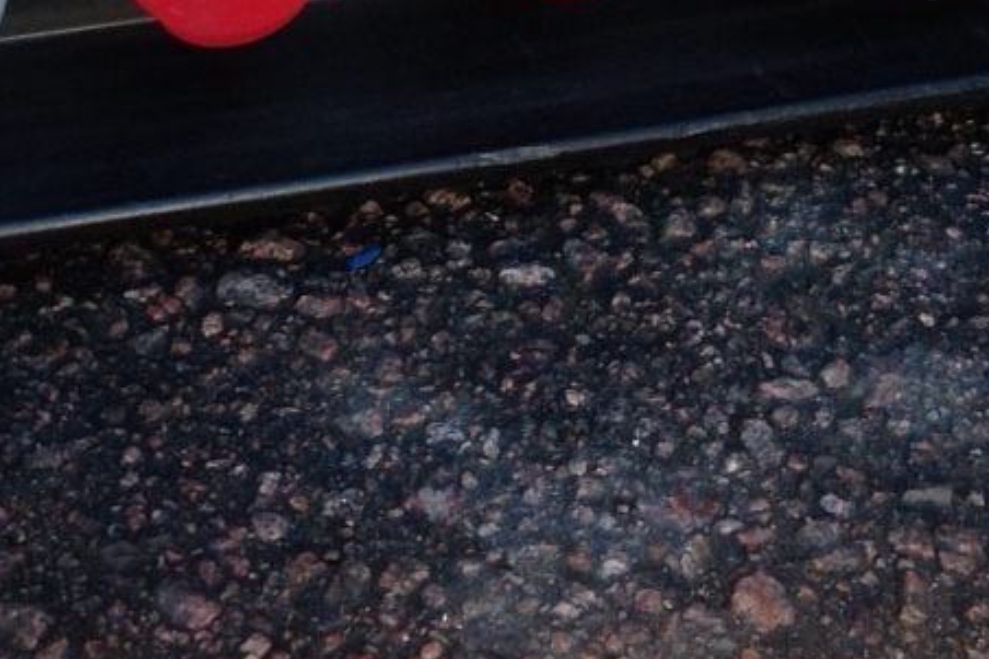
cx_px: 241
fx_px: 2828
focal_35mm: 103
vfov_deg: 12.6
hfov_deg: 19.7
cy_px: -337
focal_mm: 4.28
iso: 64
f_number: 2.4
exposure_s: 1/60
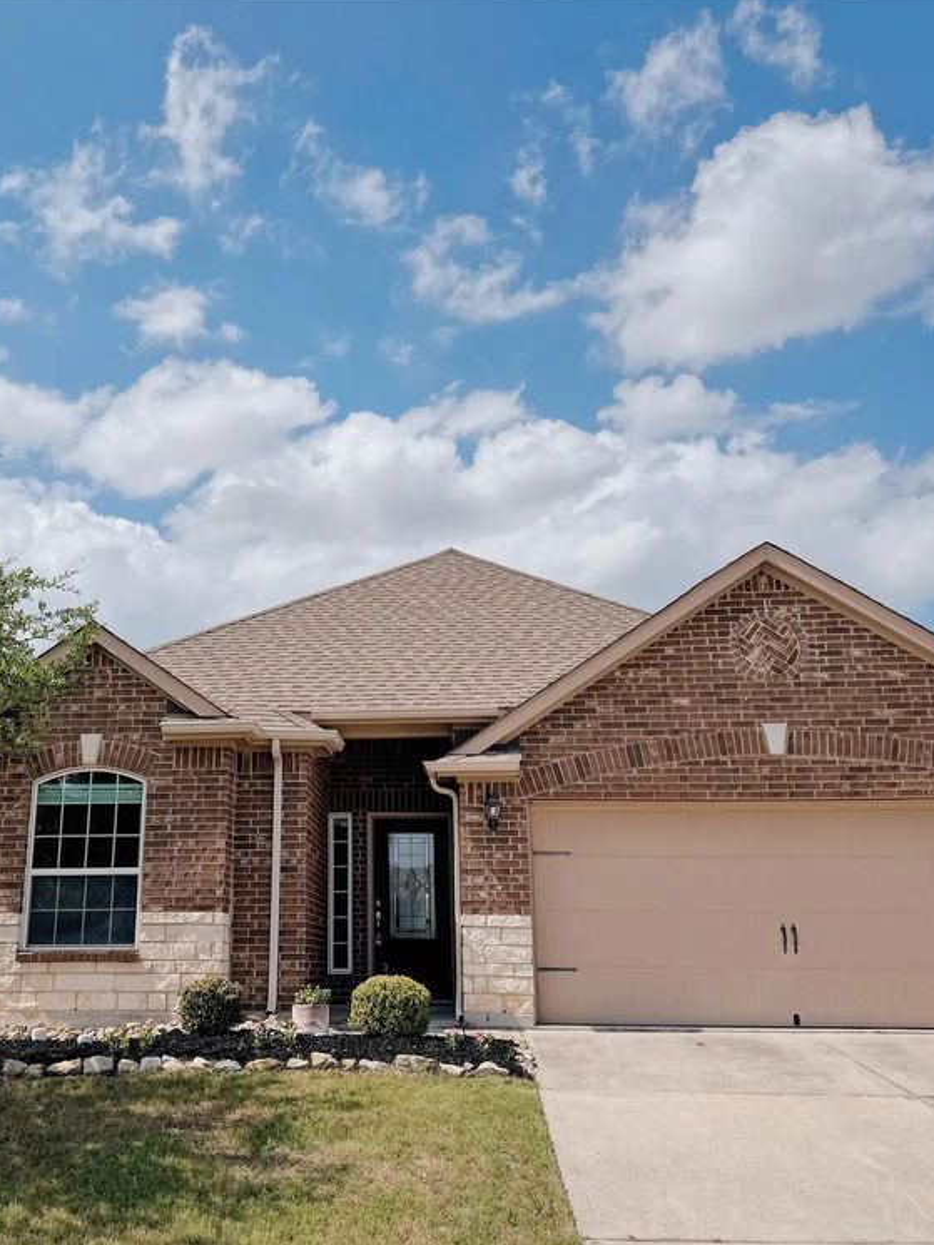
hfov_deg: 42.5
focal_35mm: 33
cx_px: 332
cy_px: 633
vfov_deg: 55.3
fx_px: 1187
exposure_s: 1/9009
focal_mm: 6.76
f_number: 1.78
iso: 80
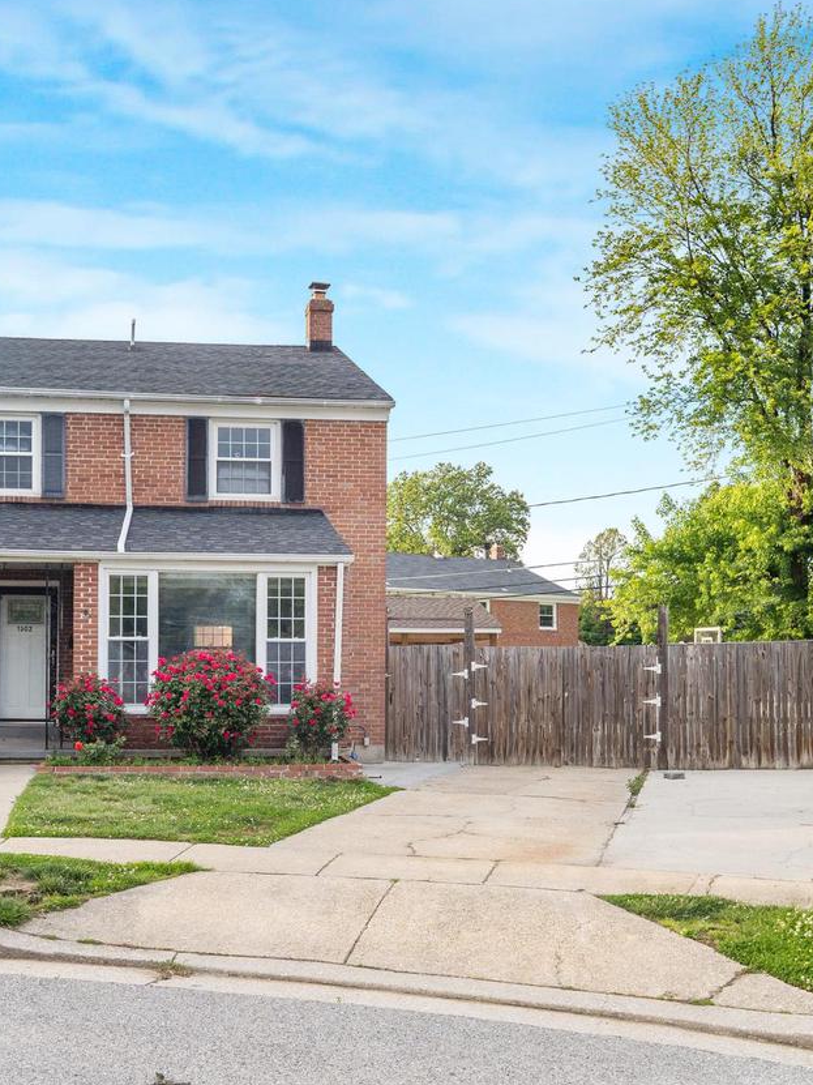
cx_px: 260
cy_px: 607
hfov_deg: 35.5
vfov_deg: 46.7
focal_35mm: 40
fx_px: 1253
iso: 400
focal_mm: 24
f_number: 8
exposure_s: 1/200
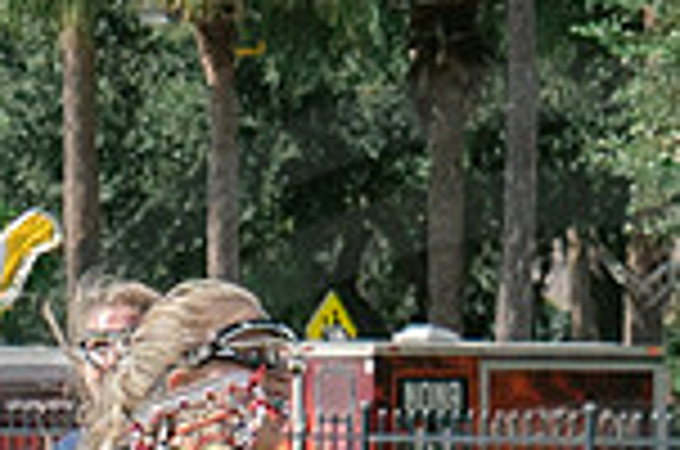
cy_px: 983
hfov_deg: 2.4
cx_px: 966
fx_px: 16116
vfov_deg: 1.6
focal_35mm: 855
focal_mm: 70
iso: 250
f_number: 5.6
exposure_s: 1/1000
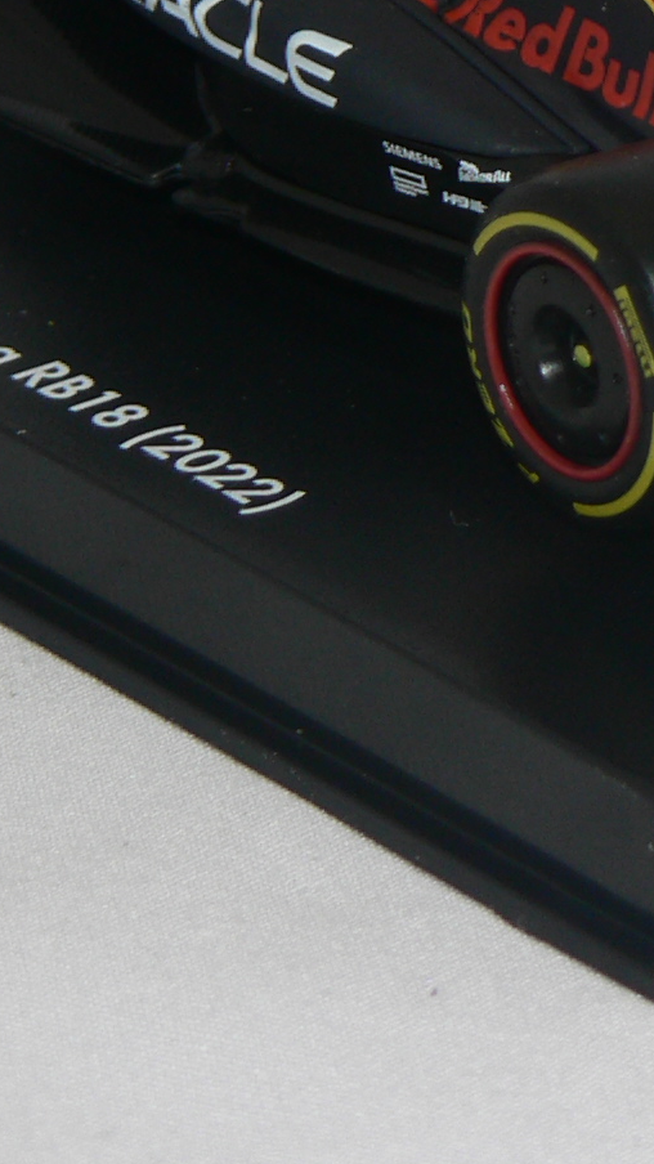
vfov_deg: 5.5
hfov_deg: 3.1
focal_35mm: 392
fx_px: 12094
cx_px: 601
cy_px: 26
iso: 80
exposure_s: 1/60
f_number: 3.2
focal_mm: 21.2
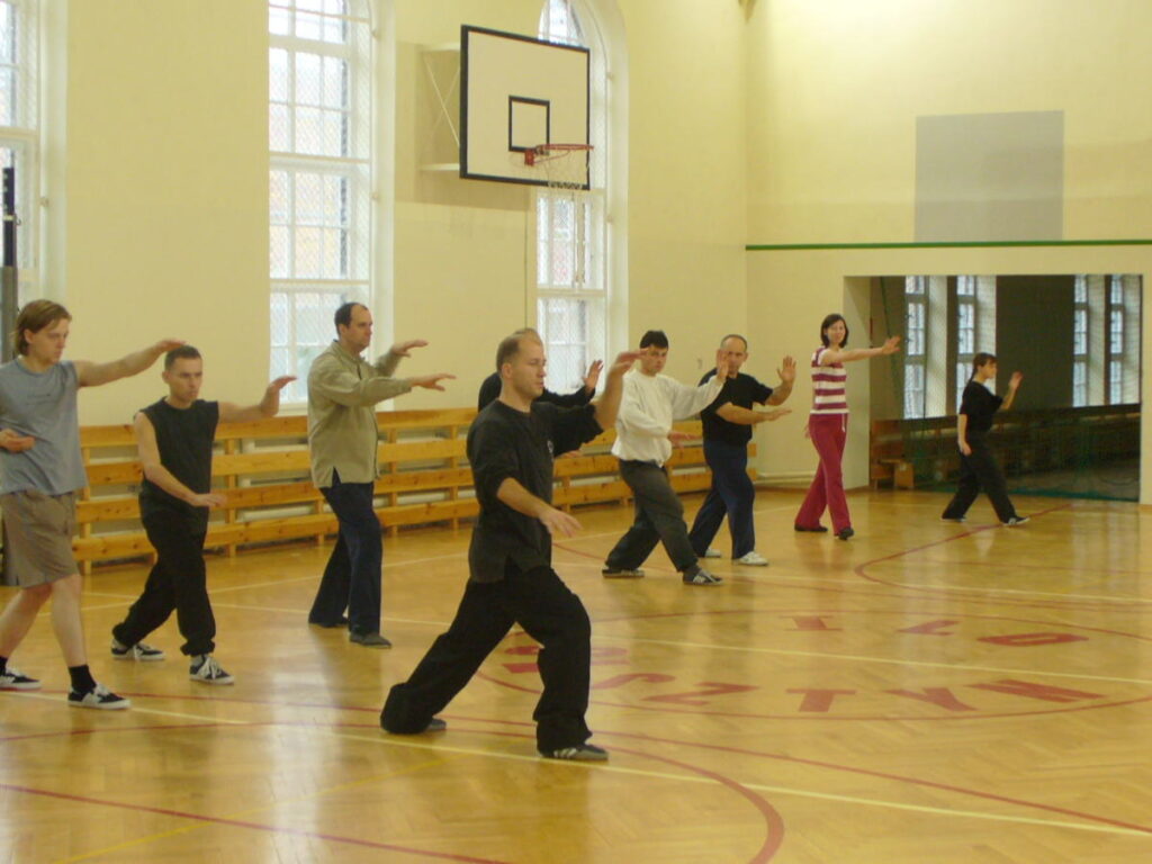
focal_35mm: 66
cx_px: 576
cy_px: 432
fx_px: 2196
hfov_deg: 29.4
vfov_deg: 22.3
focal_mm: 7.9
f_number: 3
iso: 100
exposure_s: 1/20
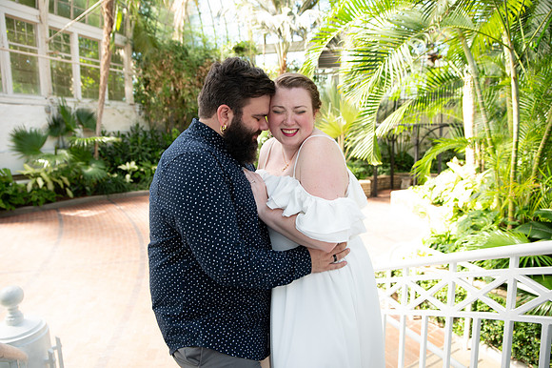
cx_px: 276
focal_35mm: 26
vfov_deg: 49.5
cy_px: 184
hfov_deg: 69.4
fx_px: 398
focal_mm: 26
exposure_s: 1/125
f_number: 2.8
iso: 200
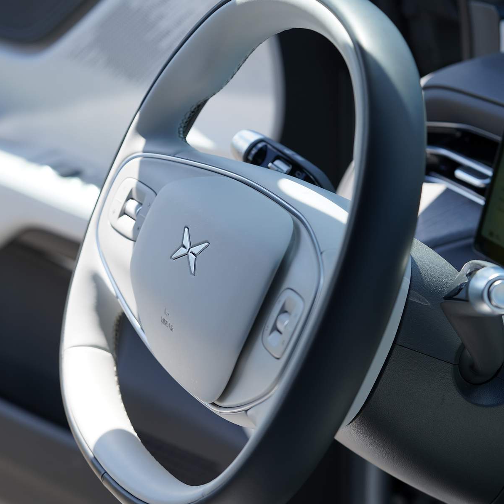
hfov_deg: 15.1
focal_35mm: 115
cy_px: 252
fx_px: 1894
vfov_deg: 15.2
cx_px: 183
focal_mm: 90
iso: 100
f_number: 5.6
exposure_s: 1/200
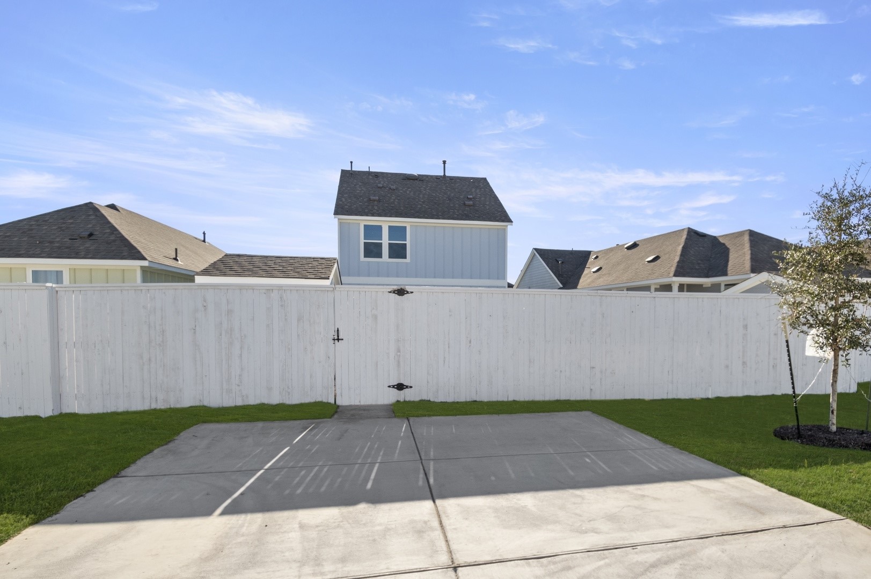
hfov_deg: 53.2
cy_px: 290
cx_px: 436
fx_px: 870
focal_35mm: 36
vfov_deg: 36.8
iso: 400
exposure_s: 1/640
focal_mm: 24
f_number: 8
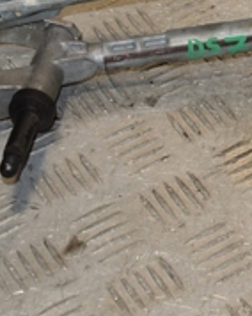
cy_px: 62
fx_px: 1326
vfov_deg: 13.5
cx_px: 327
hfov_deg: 10.6
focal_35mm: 142
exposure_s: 1/200
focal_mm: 28
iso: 800
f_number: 8
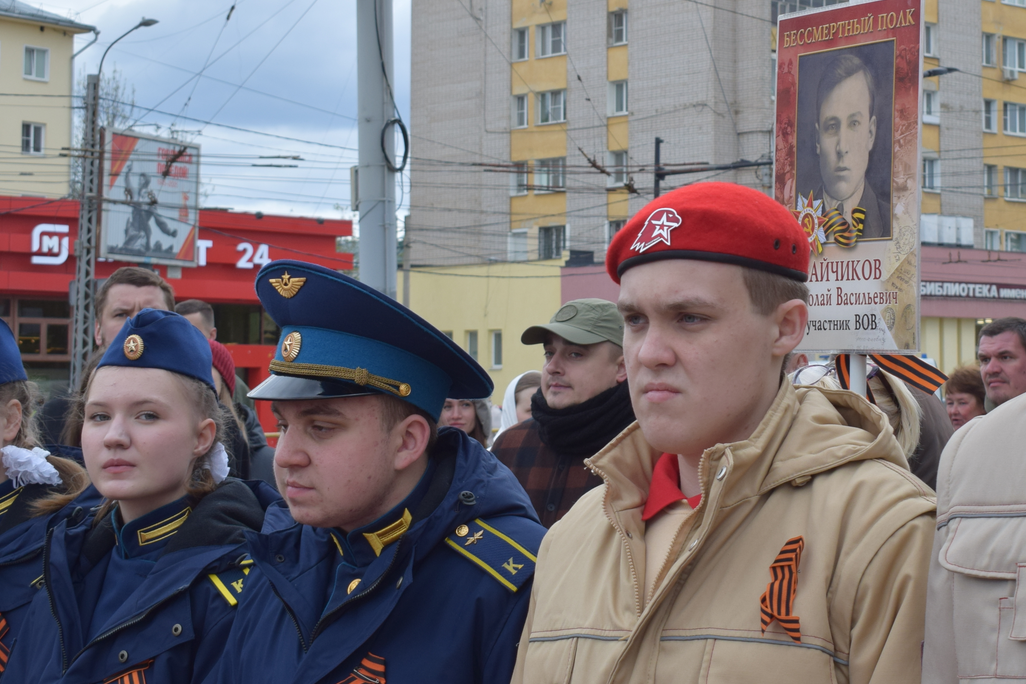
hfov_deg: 23.9
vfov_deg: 16.2
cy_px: 199
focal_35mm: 84
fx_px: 2394
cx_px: 777
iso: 200
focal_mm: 34
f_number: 8
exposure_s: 1/250
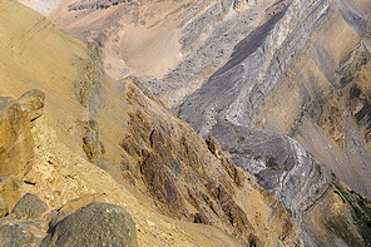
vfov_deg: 25.0
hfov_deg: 37.3
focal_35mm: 53
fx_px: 546
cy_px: 41
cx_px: 134
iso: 200
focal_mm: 13
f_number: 8
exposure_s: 1/640
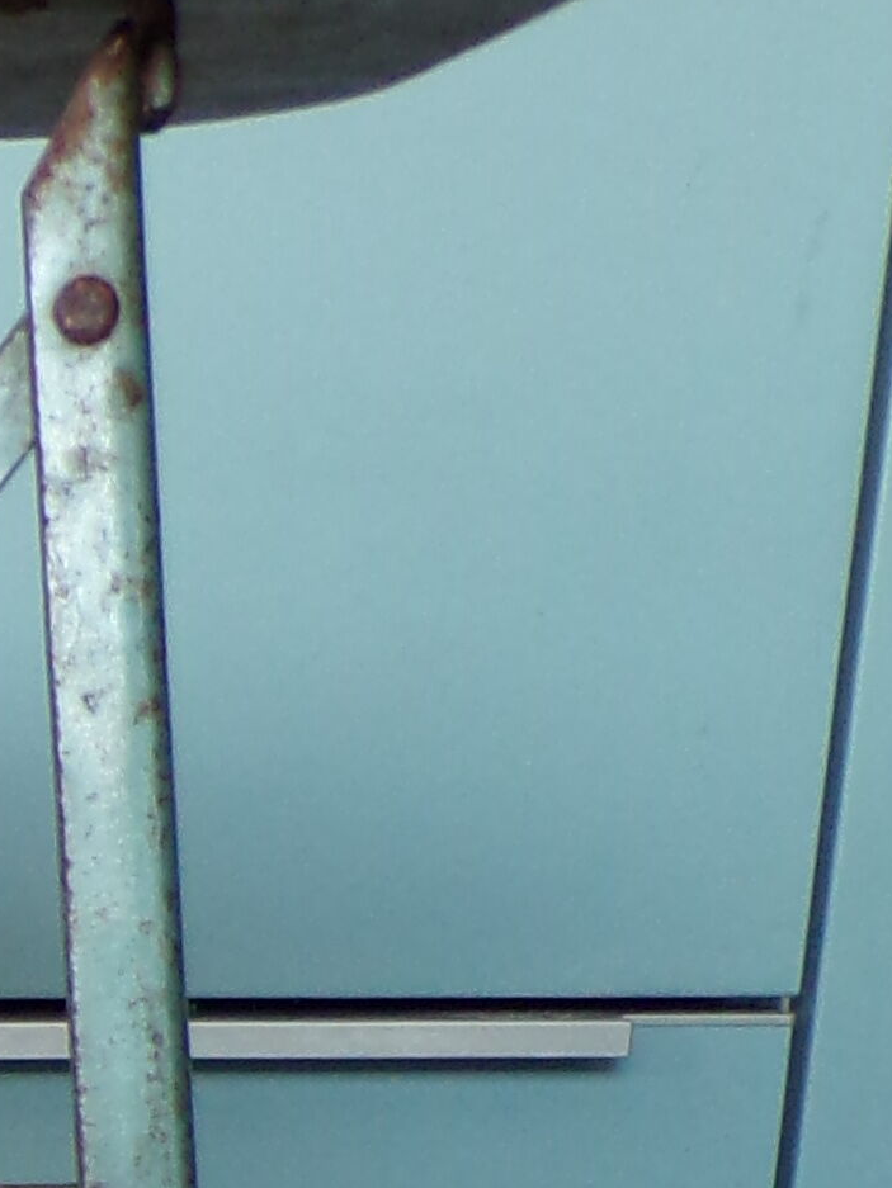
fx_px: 4053
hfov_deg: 11.6
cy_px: 1961
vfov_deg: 15.0
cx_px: -726
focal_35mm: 118
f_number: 3
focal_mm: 4.3
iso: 141
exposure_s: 1/34
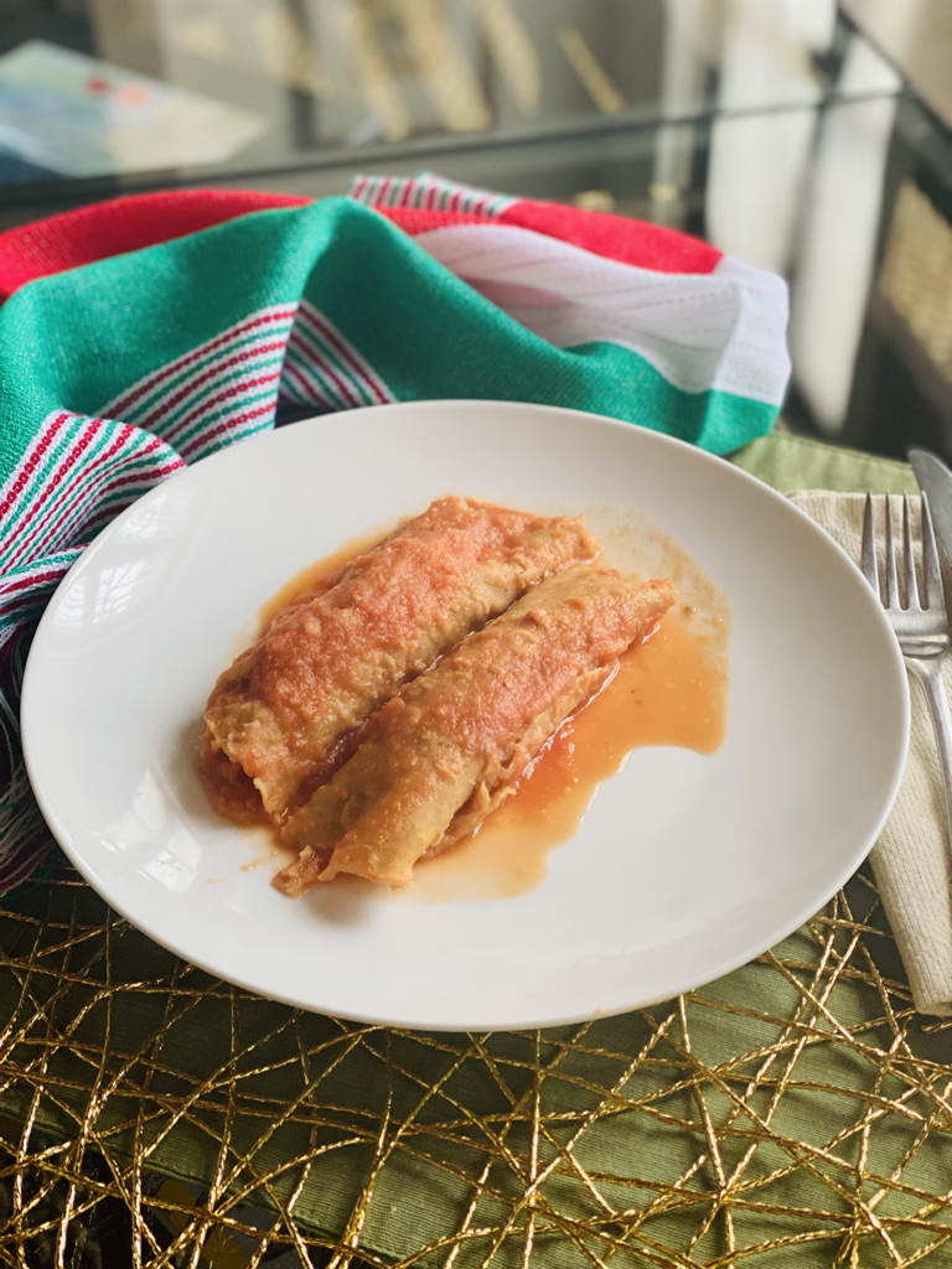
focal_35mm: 52
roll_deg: -0.5
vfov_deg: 36.8
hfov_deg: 28.0
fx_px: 1907
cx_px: 476
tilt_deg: -43.6
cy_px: 634
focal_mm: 6
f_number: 2
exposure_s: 1/122
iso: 200
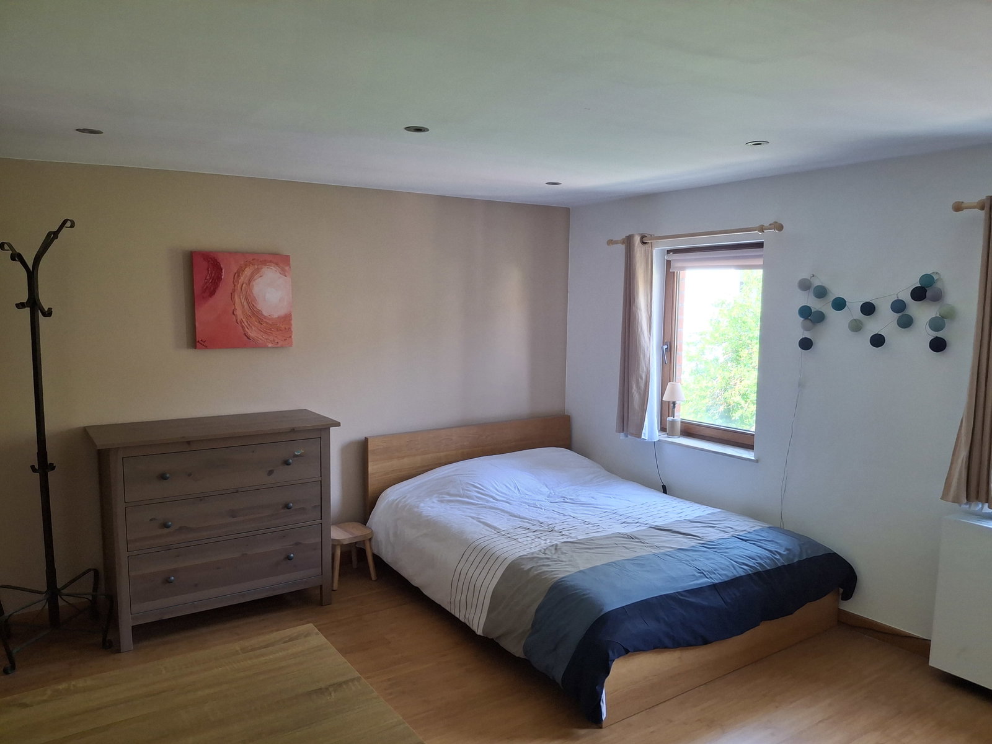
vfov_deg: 54.9
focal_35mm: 25
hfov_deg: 69.4
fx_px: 716
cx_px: 496
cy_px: 372
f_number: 1.8
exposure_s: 1/100
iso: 160
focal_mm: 4.69
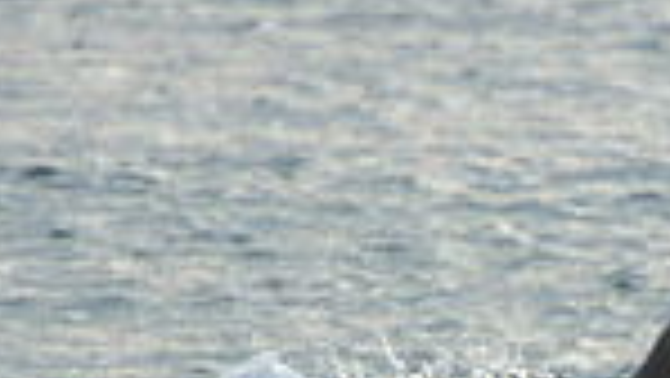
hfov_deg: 0.9
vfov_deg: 0.5
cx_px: 908
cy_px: 668
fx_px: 43407
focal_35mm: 2442
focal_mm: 400
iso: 160
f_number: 5.6
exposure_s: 1/400
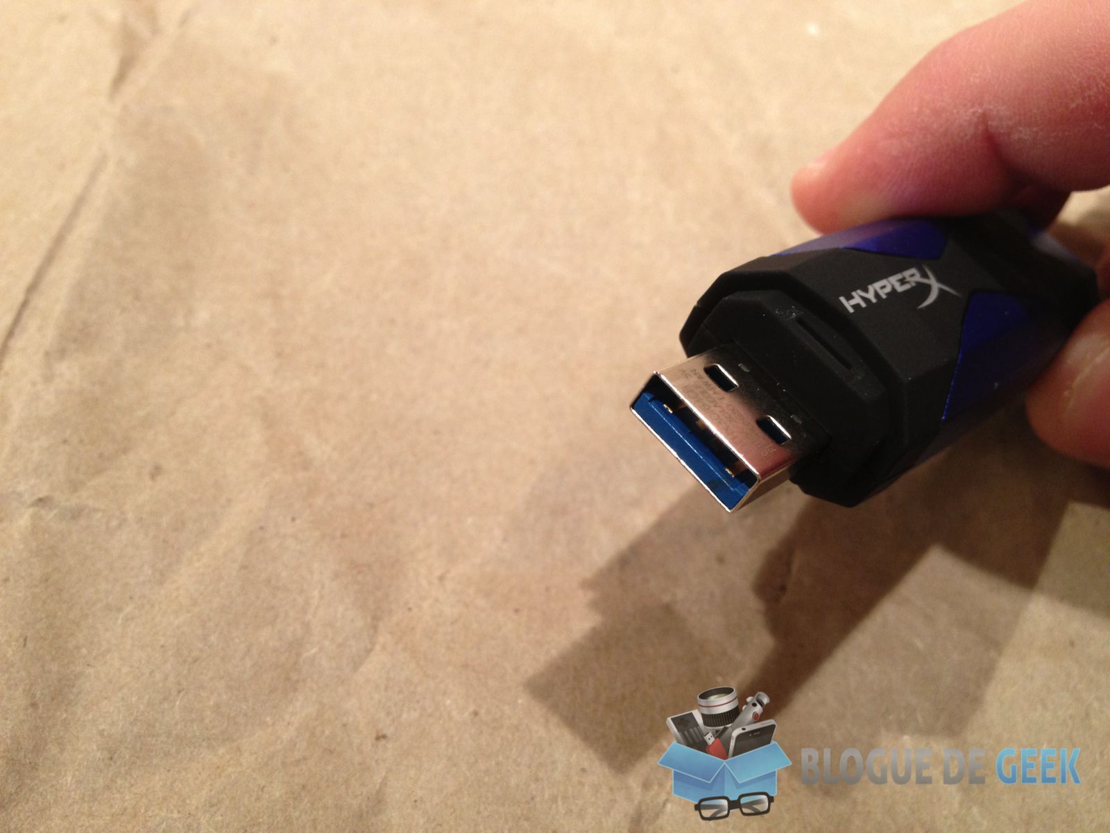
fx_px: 1122
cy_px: 416
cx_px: 555
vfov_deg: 40.7
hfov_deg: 52.6
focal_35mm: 35
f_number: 2.4
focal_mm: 4.28
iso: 125
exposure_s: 1/20
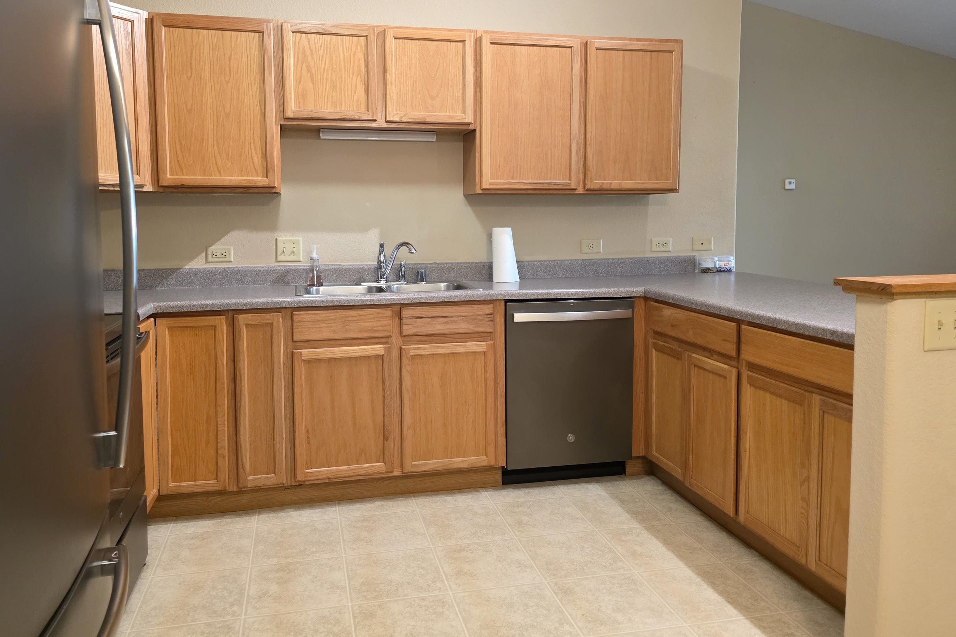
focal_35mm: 27
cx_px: 452
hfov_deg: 67.3
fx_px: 717
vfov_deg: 47.7
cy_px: 257
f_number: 1.7
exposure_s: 1/120
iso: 800
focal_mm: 6.3
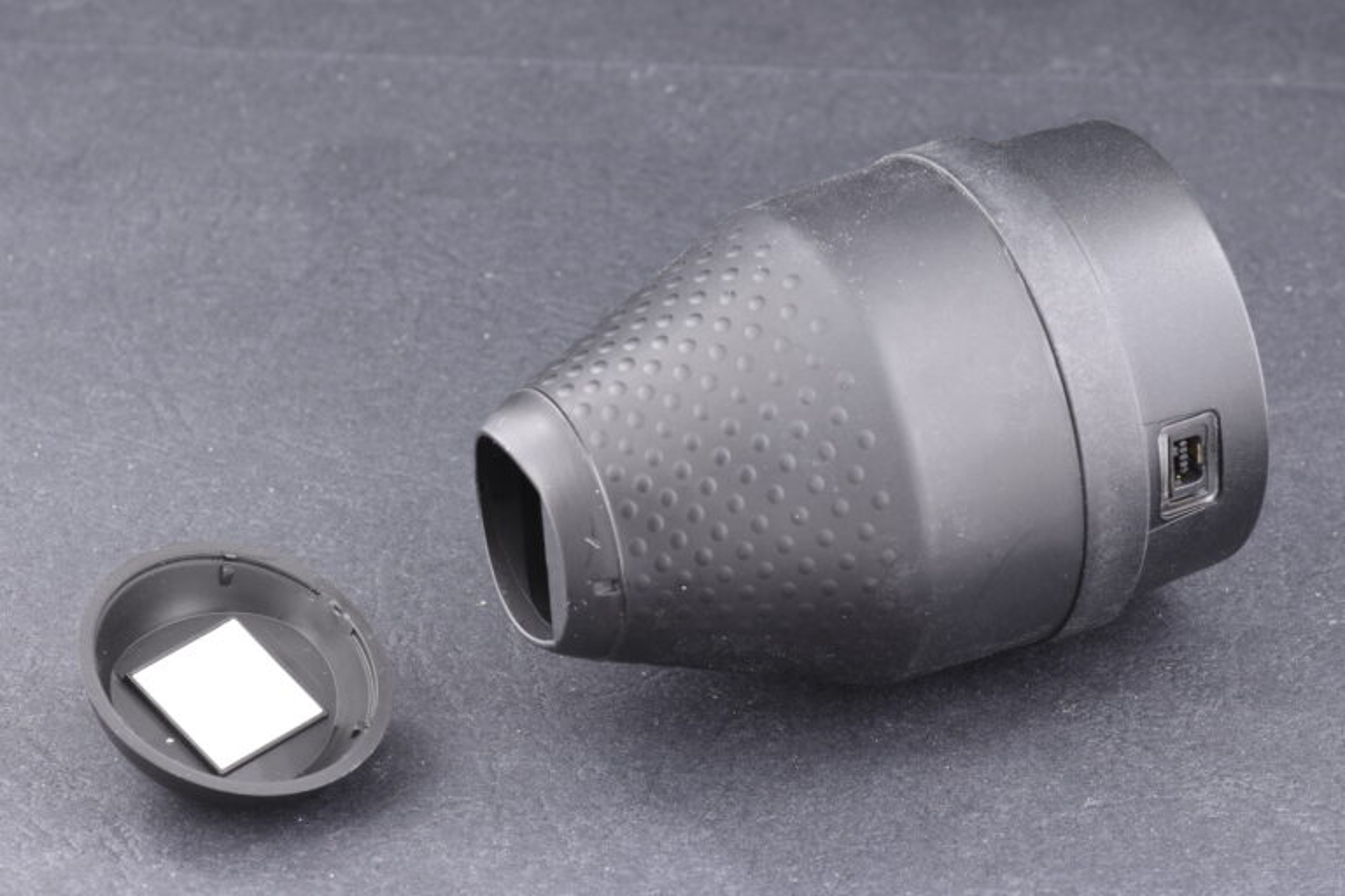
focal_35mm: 150
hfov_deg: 13.7
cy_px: 448
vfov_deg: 9.1
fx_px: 5604
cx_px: 672
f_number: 25
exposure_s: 1/1.6
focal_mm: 100
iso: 100
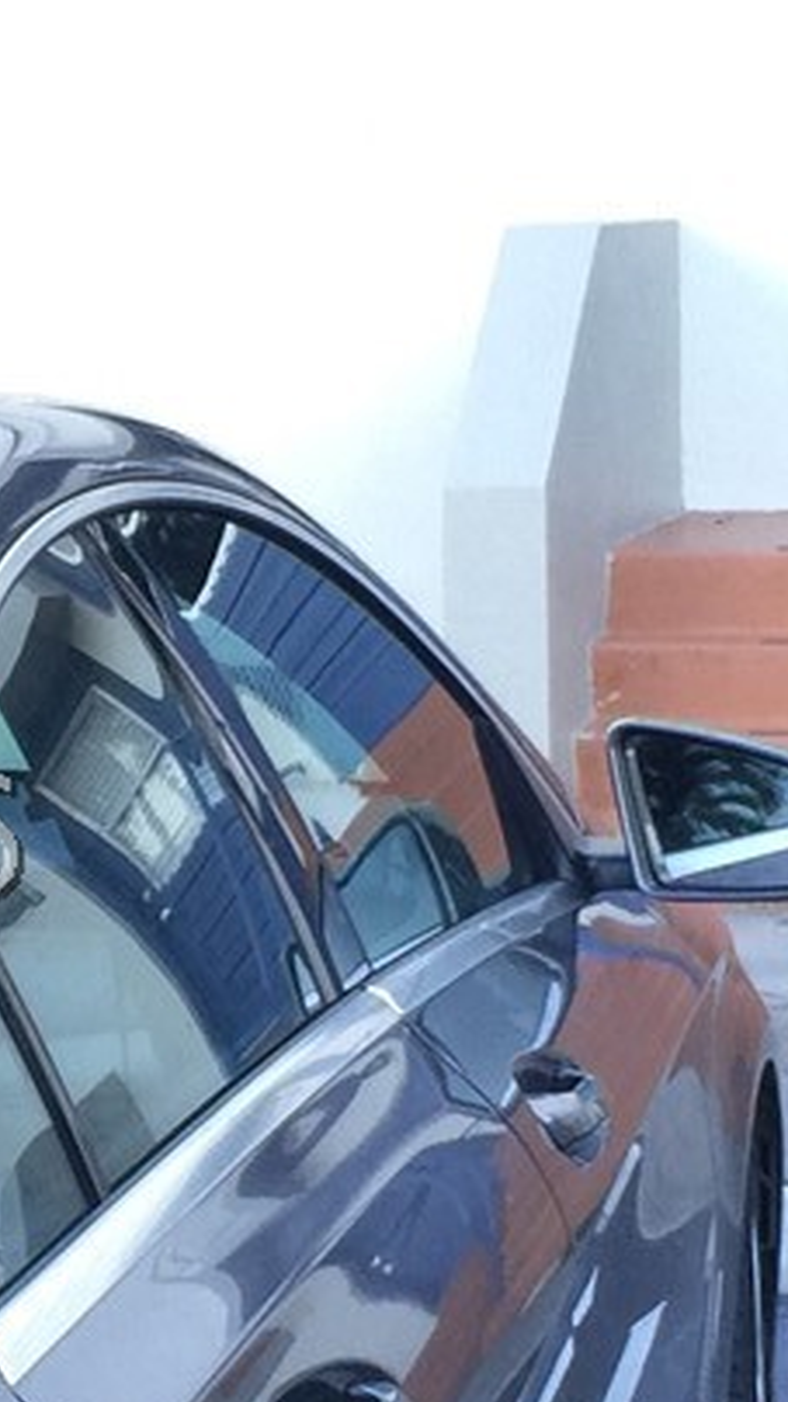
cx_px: -181
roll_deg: +1.8
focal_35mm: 125
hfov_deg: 9.5
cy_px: 840
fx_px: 4647
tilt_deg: -6.2
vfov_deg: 17.1
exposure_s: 1/40
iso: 32
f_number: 2.2
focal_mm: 4.15
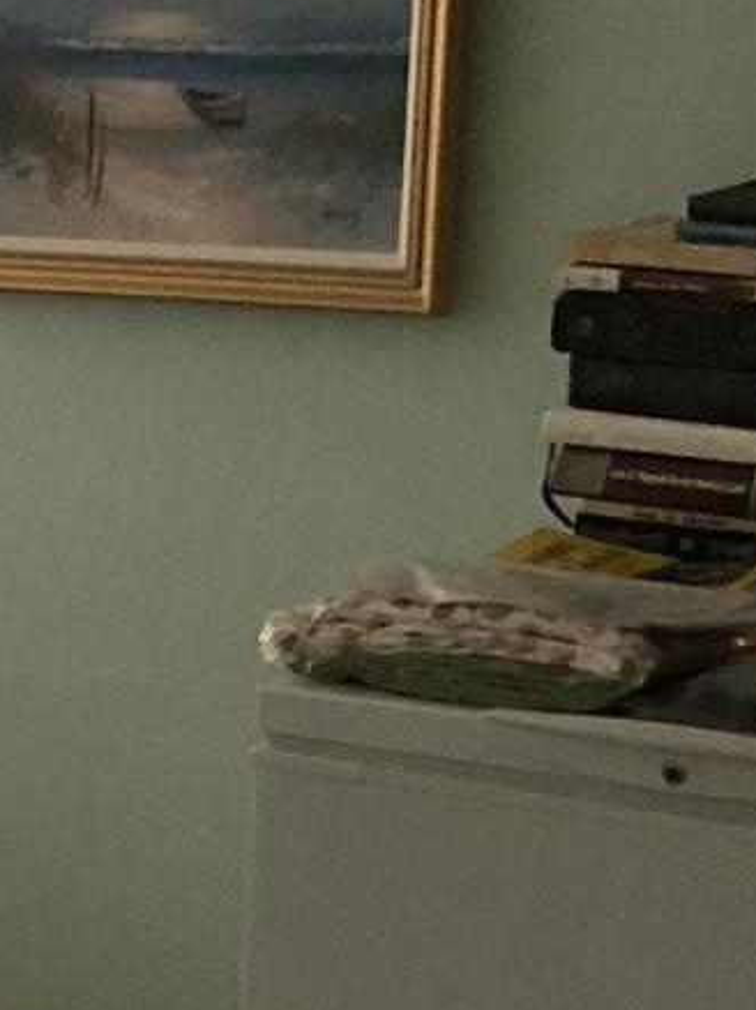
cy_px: 904
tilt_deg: -14.5
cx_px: -910
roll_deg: +0.9
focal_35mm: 128
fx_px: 3731
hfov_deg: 10.4
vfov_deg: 15.2
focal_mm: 3.99
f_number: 1.8
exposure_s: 1/11
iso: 100
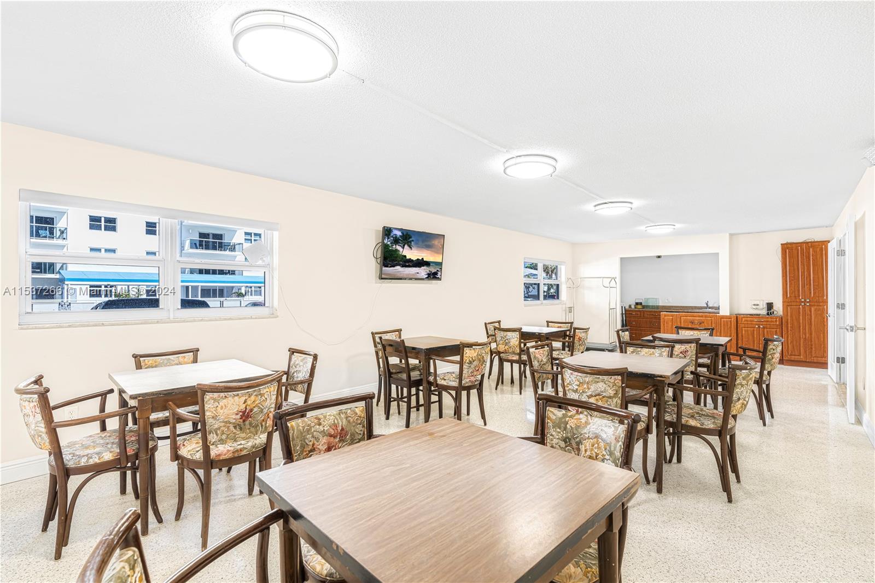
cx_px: 438
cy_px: 292
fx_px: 389
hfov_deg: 96.7
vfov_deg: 73.7
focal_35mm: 16
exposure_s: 1/1.67
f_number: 8
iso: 200
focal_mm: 16
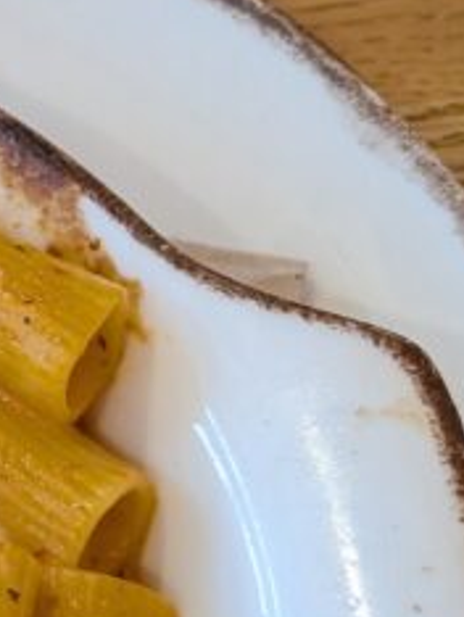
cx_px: -270
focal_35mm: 105
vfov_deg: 18.6
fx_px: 1873
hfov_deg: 13.2
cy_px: 145
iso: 243
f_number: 1.68
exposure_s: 1/100
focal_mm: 6.9
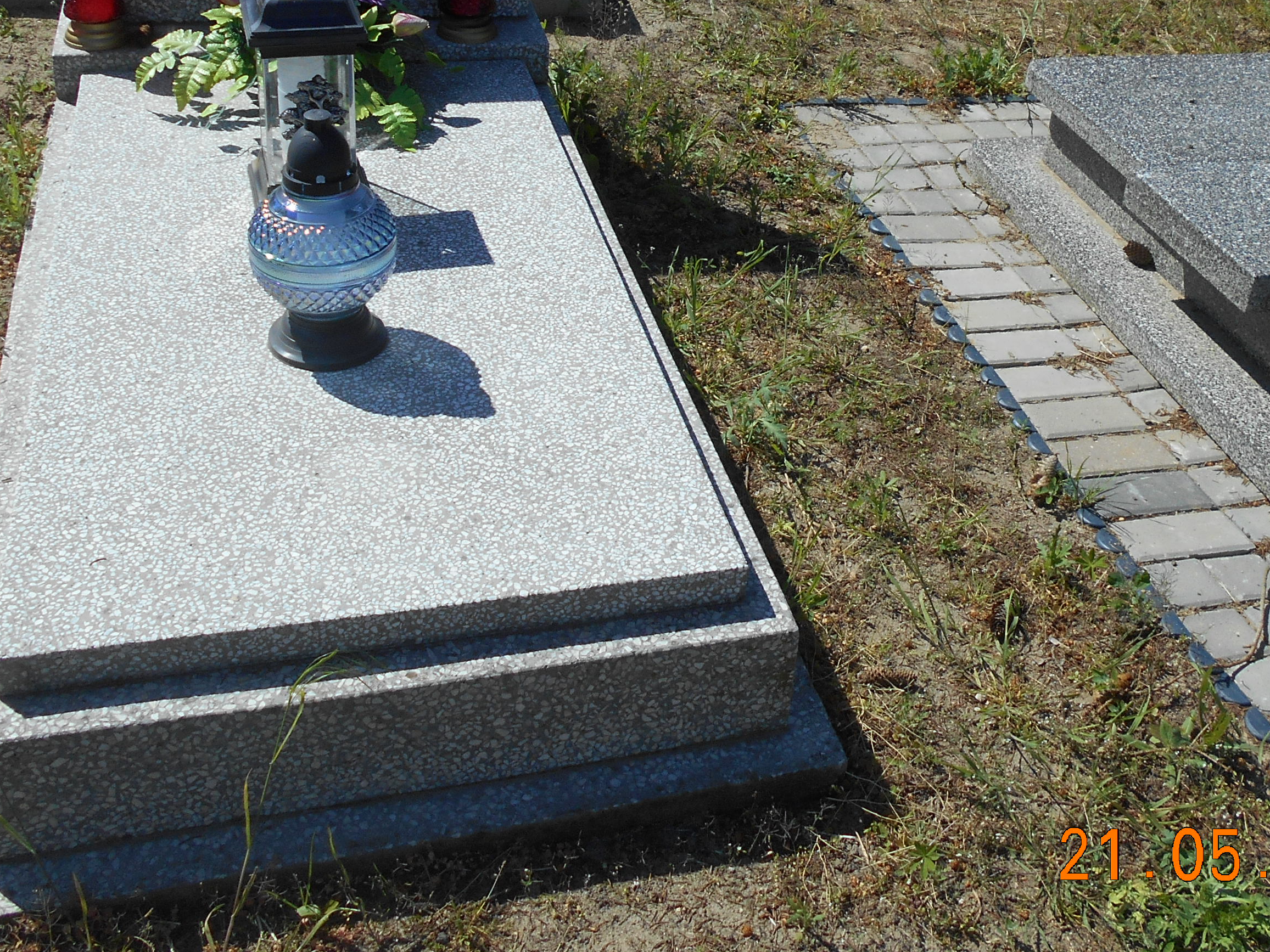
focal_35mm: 41
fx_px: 1504
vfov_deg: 34.5
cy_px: 258
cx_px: 731
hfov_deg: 45.6
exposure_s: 1/1250
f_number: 3.2
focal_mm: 4.6
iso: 80
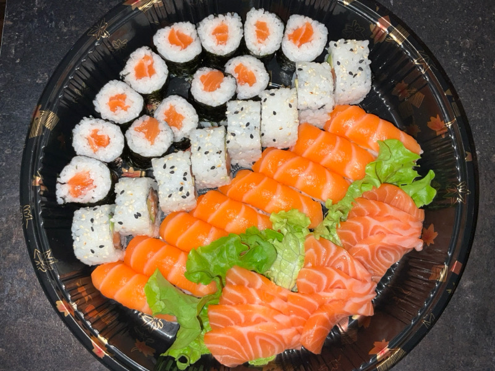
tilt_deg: -82.3
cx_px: 248
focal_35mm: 29
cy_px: 186
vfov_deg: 48.2
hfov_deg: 61.7
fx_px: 415
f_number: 1.8
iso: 16
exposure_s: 1/71
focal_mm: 3
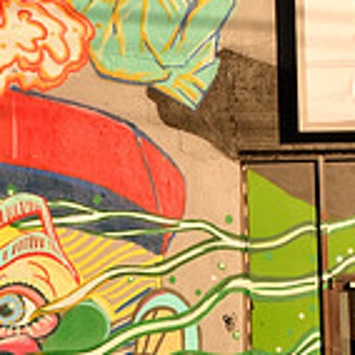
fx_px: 1566
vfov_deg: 12.9
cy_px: 214
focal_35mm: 135
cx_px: 78
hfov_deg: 12.9
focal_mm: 26
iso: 125
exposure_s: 1/250
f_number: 16
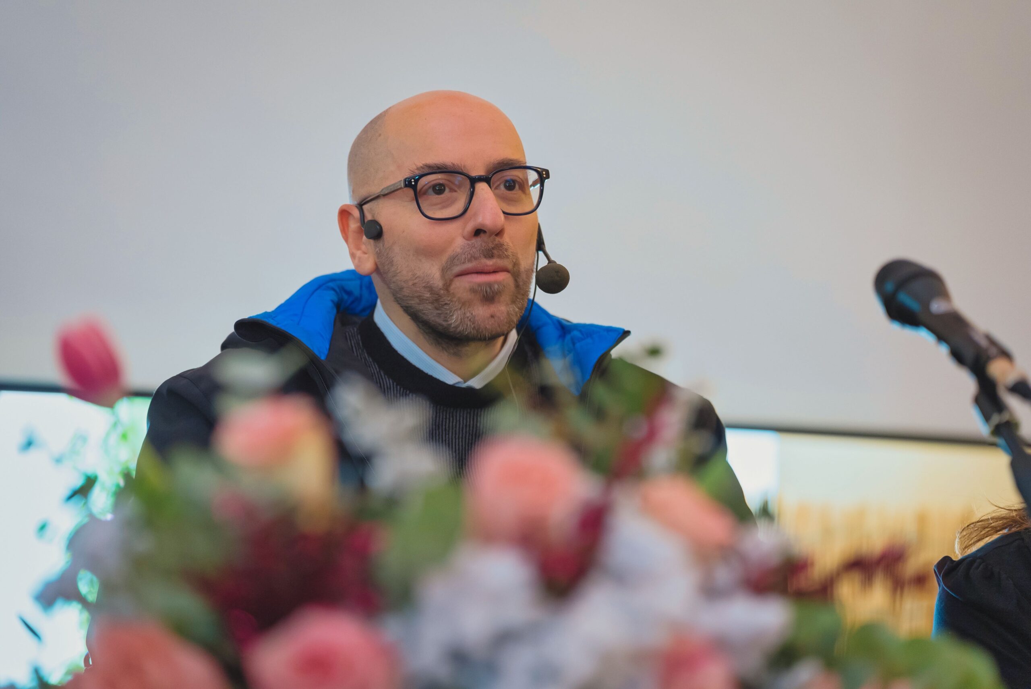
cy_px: 344
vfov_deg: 9.9
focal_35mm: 139
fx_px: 3983
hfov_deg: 14.7
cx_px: 516
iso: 1000
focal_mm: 139
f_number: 2.8
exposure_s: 1/100
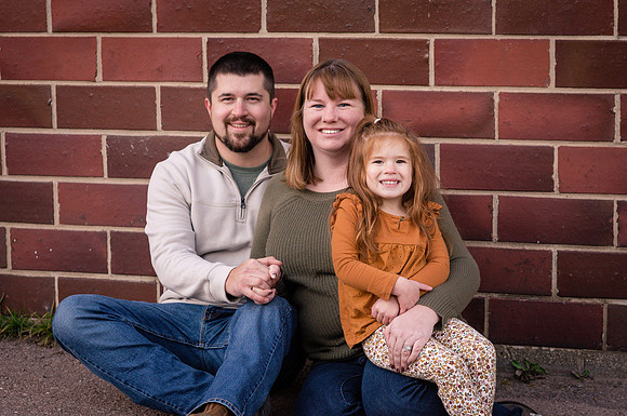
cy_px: 184
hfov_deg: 21.3
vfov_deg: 14.2
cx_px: 343
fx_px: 1668
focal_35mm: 96
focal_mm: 85
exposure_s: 1/200
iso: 1250
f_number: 5
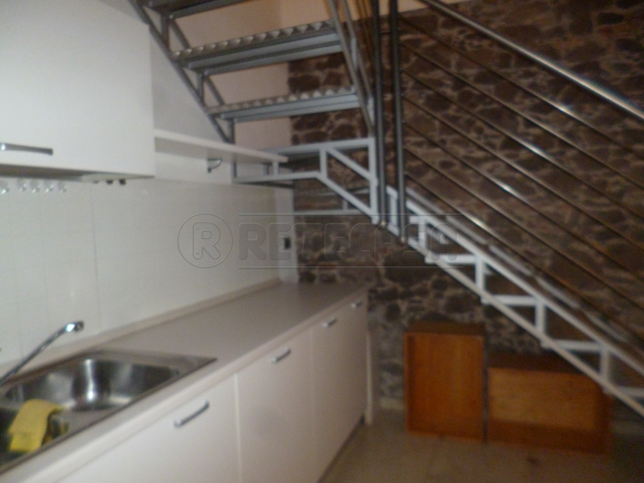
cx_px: 322
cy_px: 242
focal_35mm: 24
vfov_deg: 56.8
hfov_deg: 71.6
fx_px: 446
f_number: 2.5
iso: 400
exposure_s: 1/60
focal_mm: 4.3
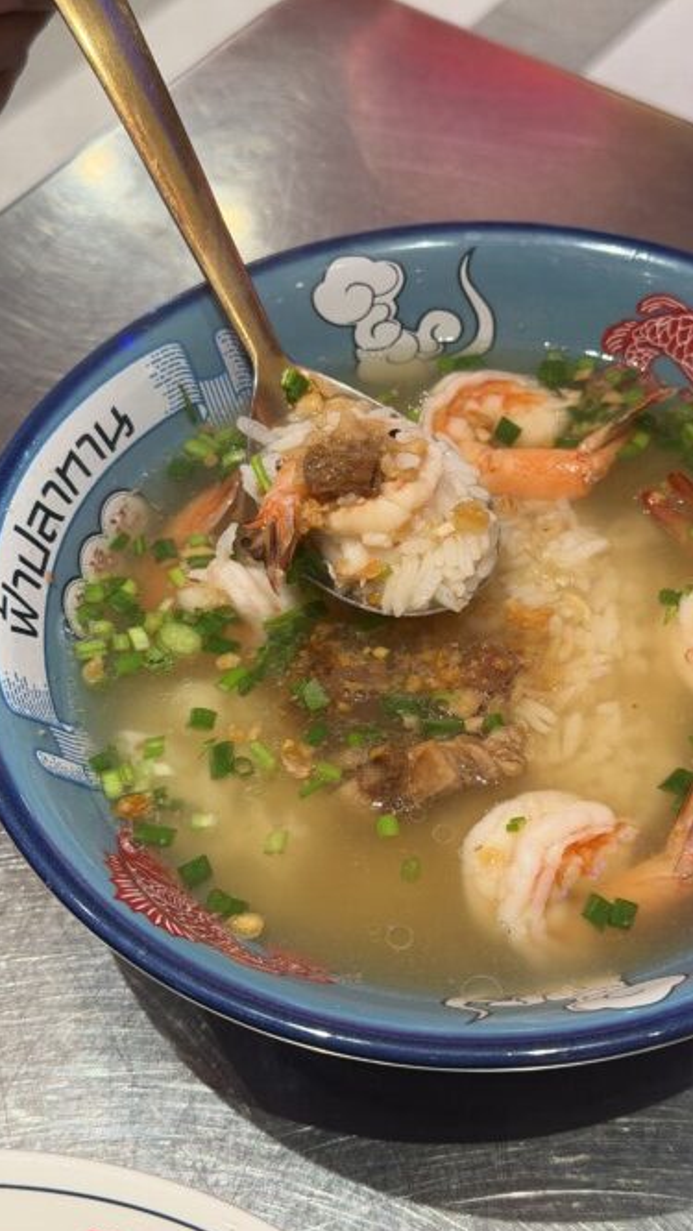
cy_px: 620
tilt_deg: -52.2
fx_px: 1730
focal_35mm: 53
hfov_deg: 22.6
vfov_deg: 39.2
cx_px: 453
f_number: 1.78
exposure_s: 1/50
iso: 100
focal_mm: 6.76
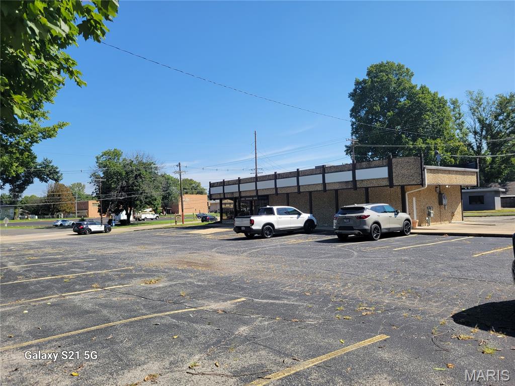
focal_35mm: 26
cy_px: 193
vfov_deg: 53.1
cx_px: 258
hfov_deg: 67.3
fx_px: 387
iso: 40
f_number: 1.8
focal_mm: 5.4
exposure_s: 1/1920
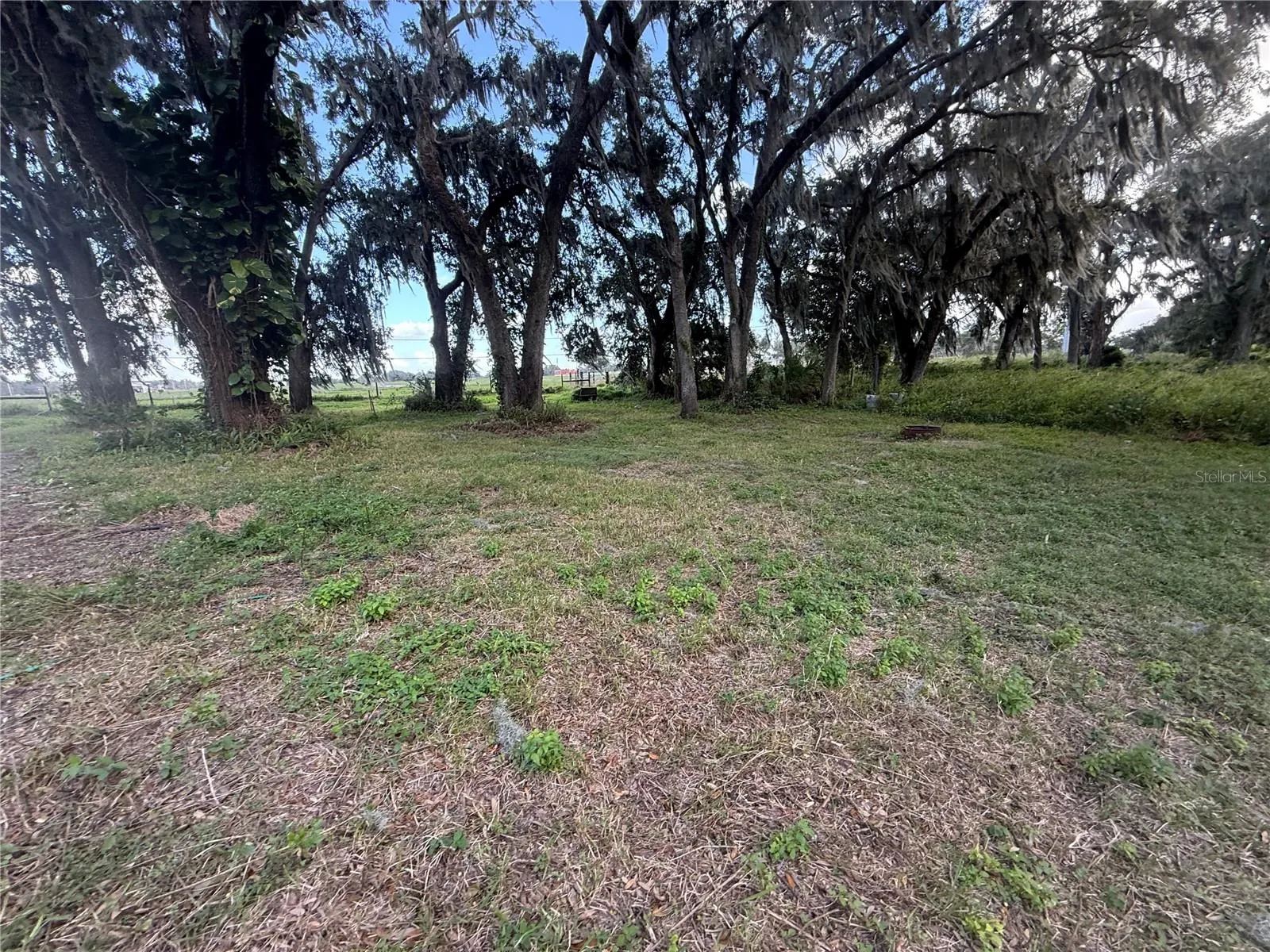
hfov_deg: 102.1
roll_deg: -1.7
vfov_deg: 85.7
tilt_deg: -10.5
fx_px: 514
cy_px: 476
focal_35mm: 14
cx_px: 635
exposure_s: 1/113
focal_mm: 2.22
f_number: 2.2
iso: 64
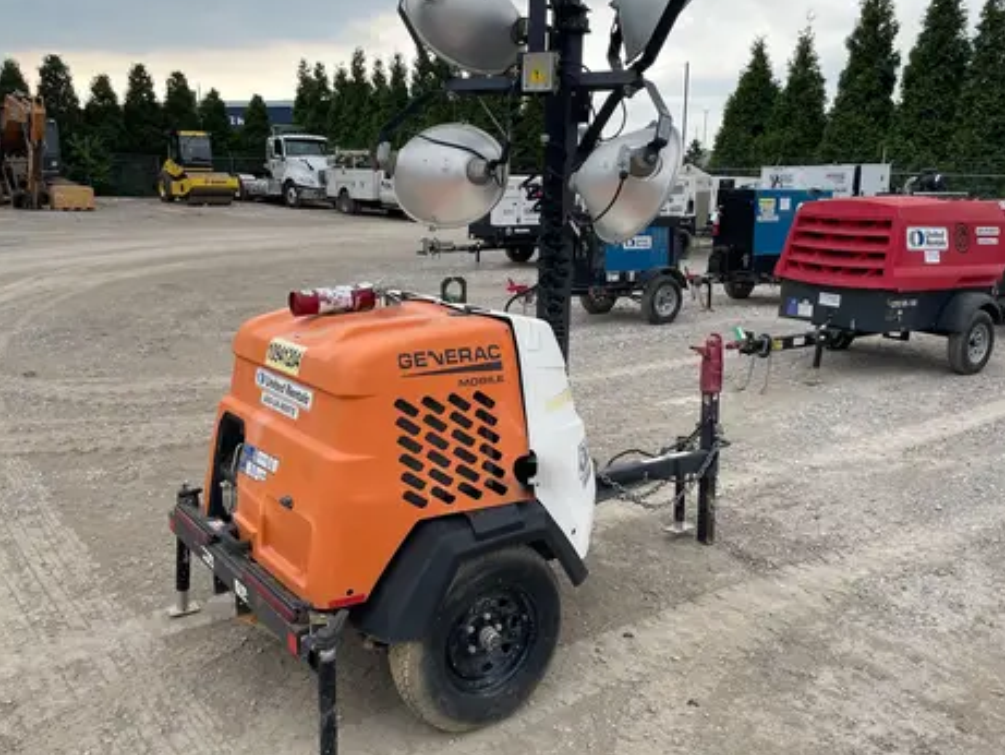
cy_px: 381
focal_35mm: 31
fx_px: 900
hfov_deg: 58.3
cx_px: 543
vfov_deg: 45.5
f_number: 1.6
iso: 32
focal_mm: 4.2
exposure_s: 1/849
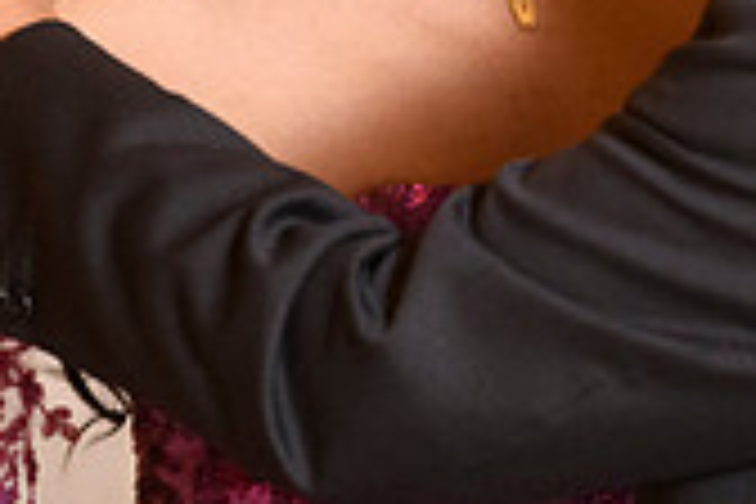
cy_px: -205
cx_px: 765
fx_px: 9071
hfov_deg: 4.8
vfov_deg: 3.2
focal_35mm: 432
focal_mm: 125
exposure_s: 1/100
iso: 3200
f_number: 4.5
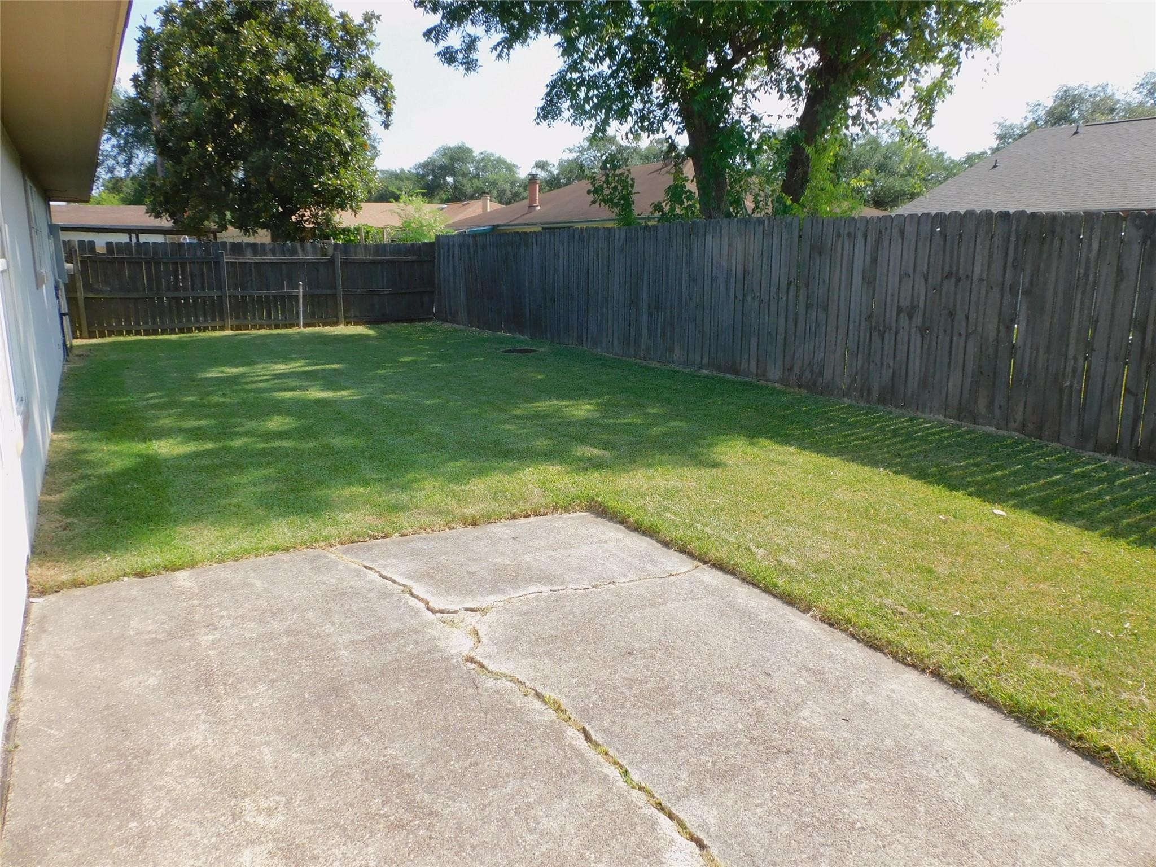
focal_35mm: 24
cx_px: 578
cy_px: 434
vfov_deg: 56.8
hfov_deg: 71.6
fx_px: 801
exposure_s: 1/640
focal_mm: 4.3
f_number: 3.3
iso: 125
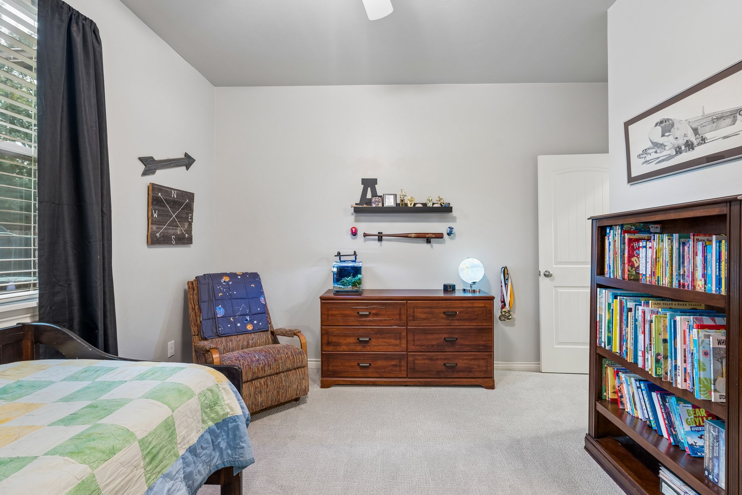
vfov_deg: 73.7
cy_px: 248
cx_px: 371
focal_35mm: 16
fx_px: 330
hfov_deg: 96.7
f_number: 8
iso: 200
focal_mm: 16
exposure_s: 1/4
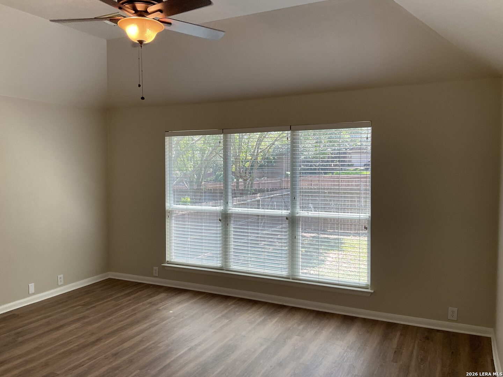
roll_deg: +0.1
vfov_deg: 48.2
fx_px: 421
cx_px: 252
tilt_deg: -2.9
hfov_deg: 61.7
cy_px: 188
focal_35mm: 29
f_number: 1.8
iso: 40
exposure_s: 1/120
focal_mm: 3
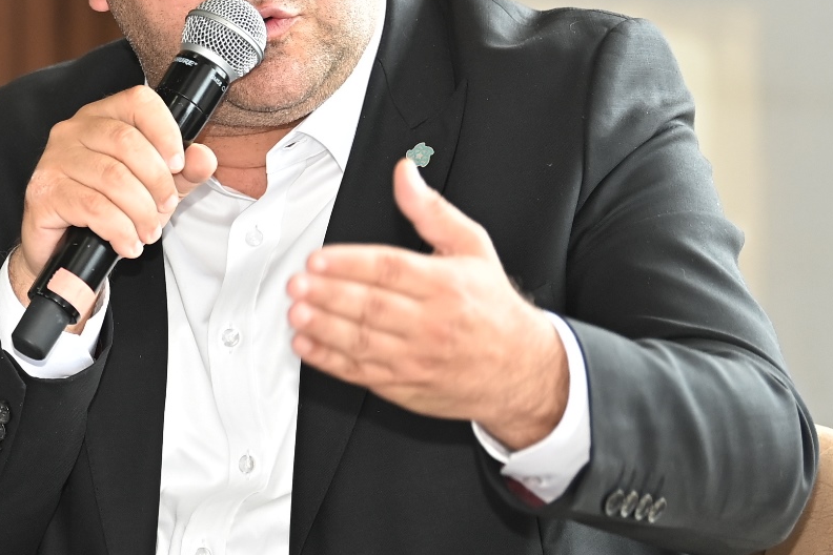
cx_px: -130
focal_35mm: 336
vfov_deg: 4.1
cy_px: 147
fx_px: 7774
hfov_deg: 6.1
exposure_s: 1/640
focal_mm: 130
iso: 1250
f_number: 3.2
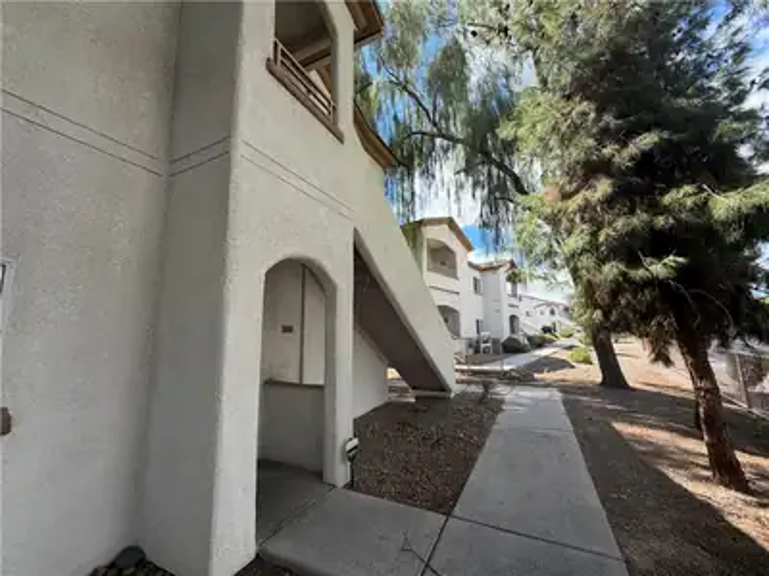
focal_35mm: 14
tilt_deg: +8.8
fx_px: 311
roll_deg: +1.5
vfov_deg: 85.7
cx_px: 384
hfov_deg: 102.1
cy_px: 288
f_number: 2.2
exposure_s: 1/502
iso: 64
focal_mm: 2.22
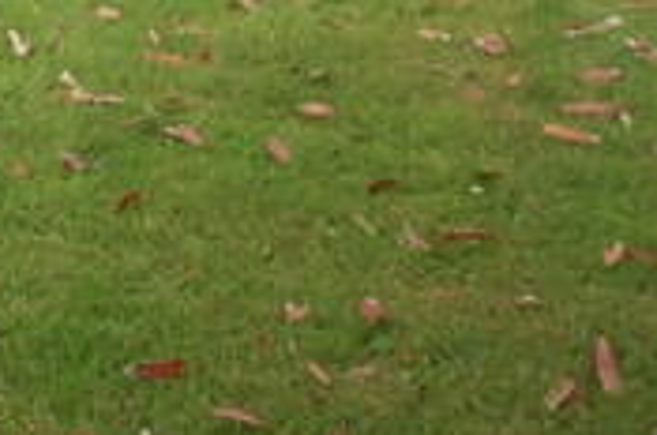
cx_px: -357
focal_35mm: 88
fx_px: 1603
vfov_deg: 14.0
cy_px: -313
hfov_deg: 19.8
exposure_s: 1/125
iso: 200
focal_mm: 10
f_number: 5.6
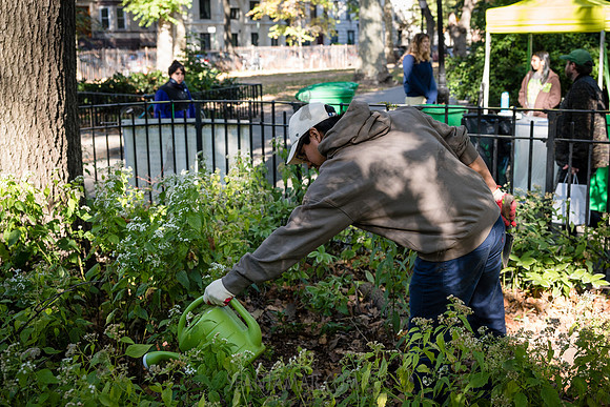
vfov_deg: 31.0
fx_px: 732
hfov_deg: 45.2
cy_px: 172
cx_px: 339
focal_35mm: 43
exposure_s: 1/320
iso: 500
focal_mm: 35
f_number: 4
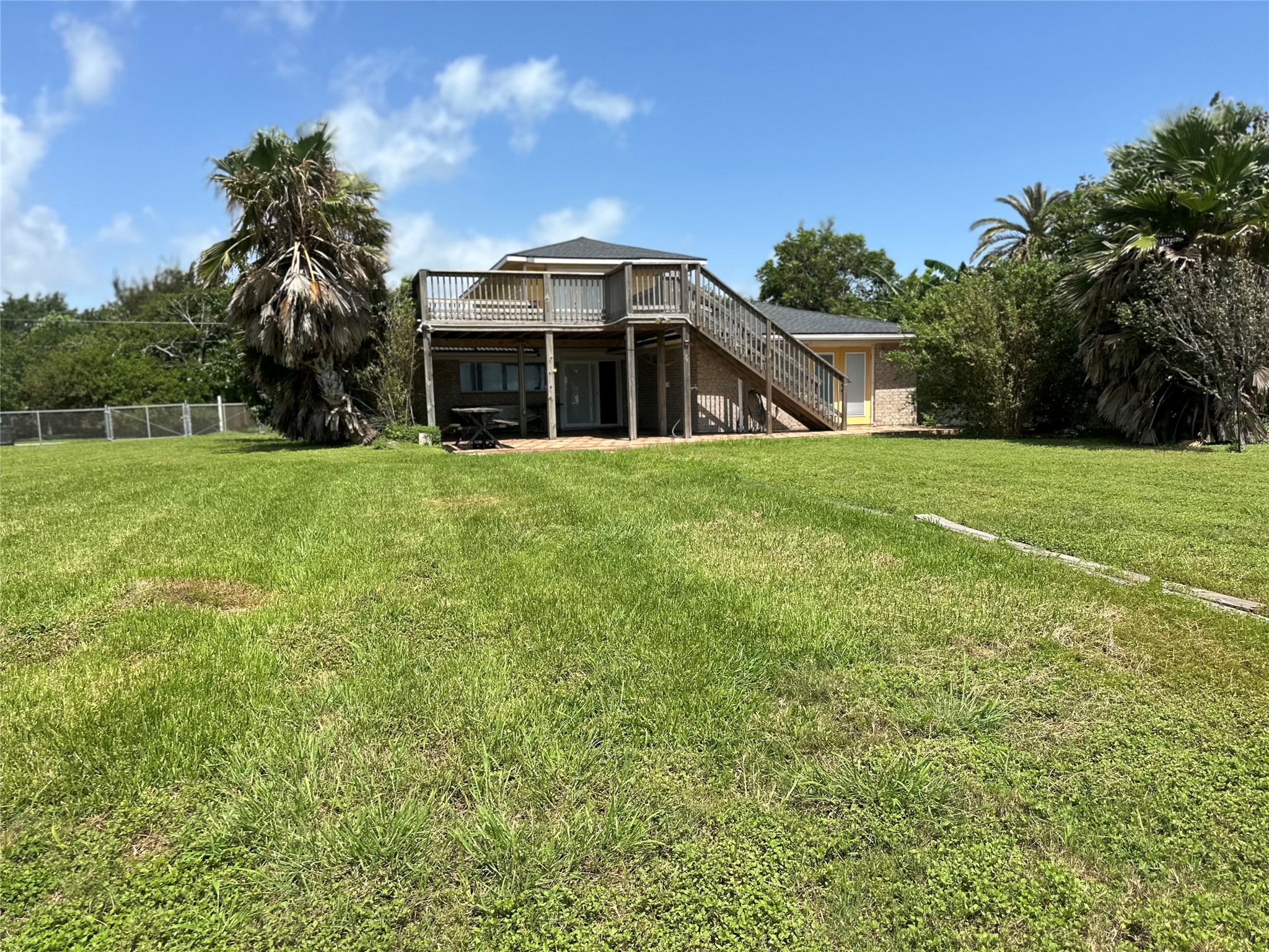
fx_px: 880
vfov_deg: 56.8
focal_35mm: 24
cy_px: 476
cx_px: 634
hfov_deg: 71.6
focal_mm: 6.86
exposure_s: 1/4184
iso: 80
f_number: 1.78
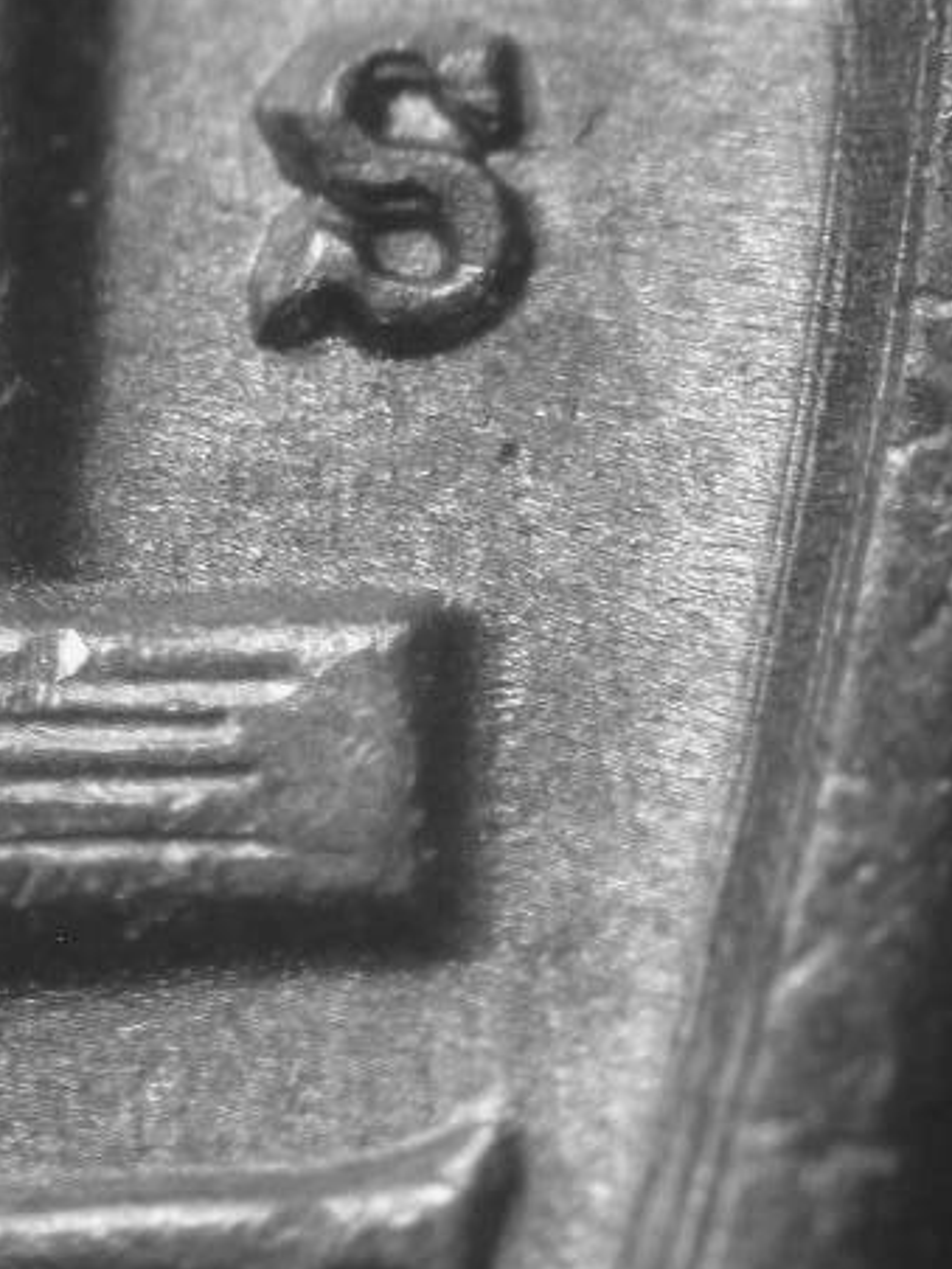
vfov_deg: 10.6
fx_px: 6857
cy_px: 517
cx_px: 303
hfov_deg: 7.9
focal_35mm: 187
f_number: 4.6
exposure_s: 1/9.3
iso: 100
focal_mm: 27.3
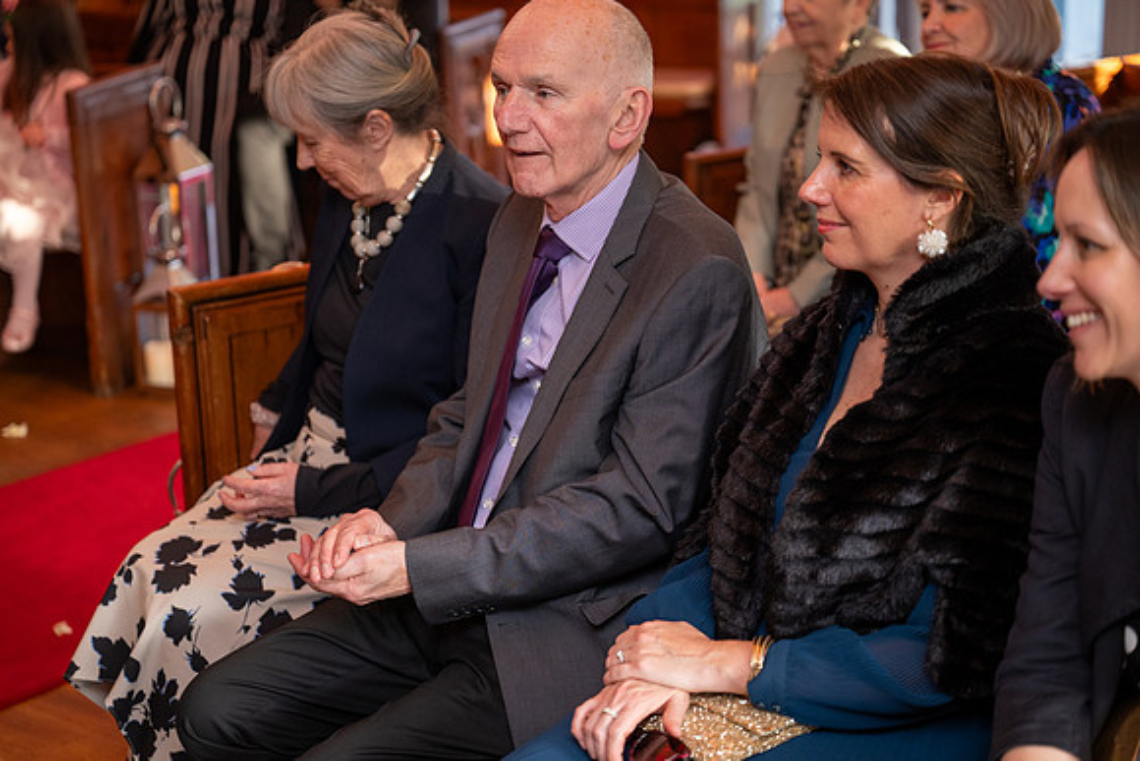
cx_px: 570
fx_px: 2217
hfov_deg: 28.8
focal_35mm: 70
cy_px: 380
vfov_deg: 19.5
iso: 1250
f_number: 2.8
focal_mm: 70
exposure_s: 1/125
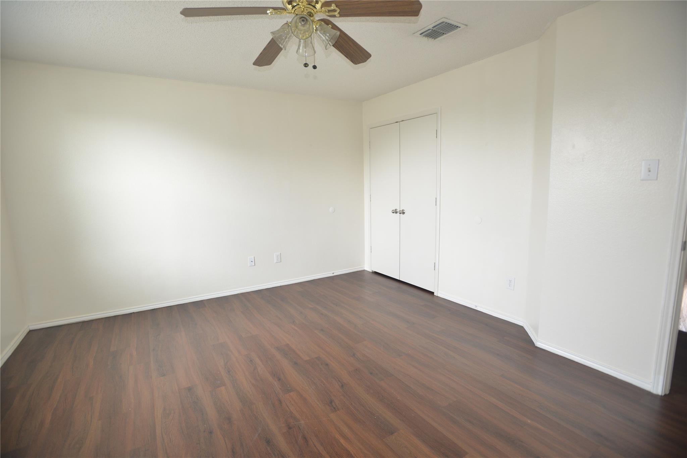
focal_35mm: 17
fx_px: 324
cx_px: 344
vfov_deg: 70.4
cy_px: 229
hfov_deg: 93.3
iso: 800
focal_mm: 17
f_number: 4
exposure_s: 1/50
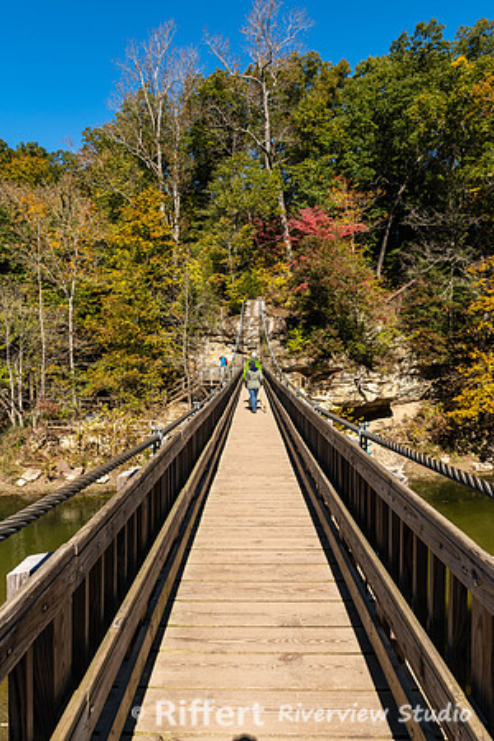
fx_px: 494
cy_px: 370
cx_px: 247
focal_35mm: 24
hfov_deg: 53.1
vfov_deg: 73.7
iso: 64
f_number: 8
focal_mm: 24
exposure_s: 1/200
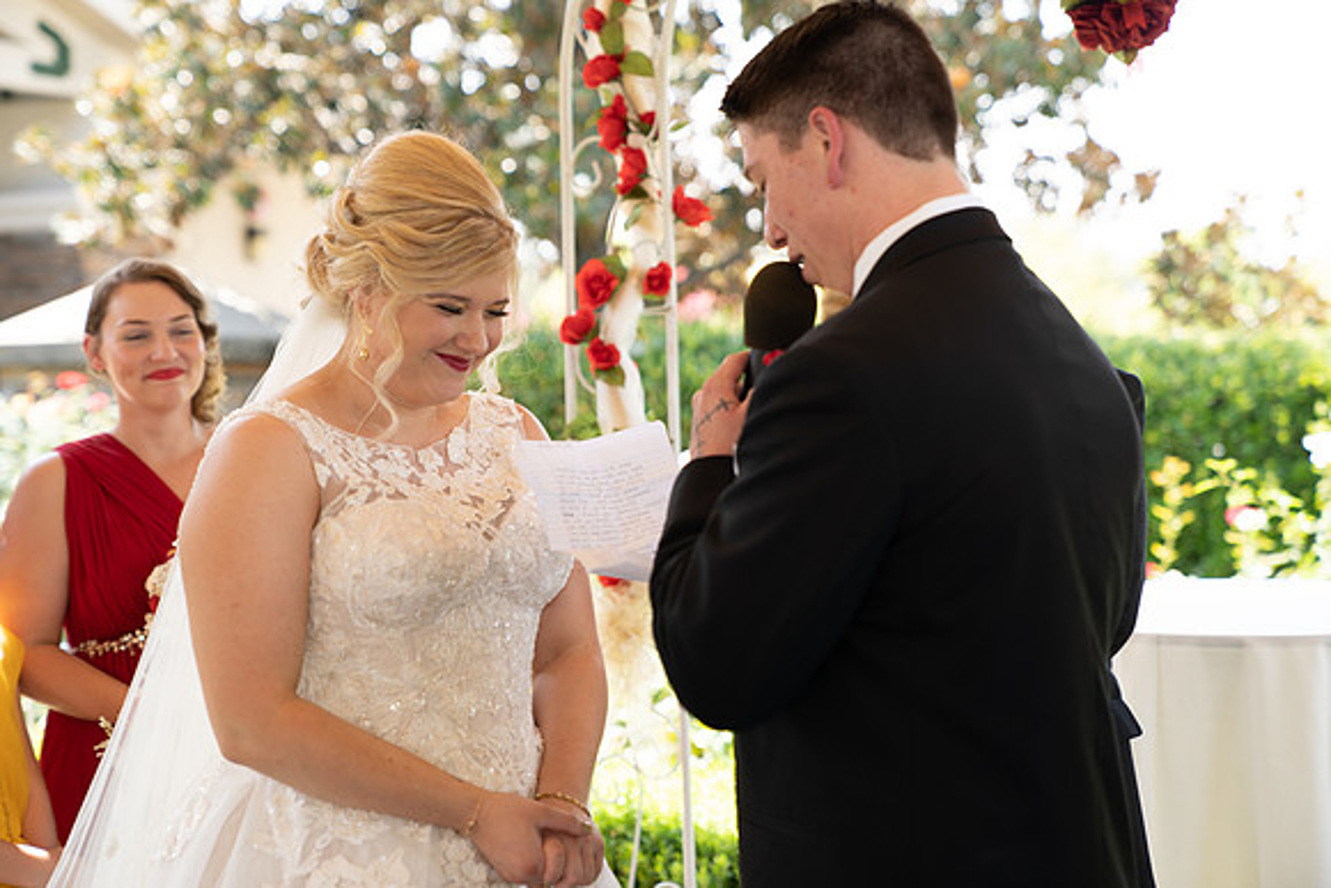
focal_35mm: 70
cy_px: 444
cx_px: 666
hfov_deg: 28.8
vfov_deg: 19.5
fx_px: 2589
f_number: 3.2
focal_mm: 70
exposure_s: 1/100
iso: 100
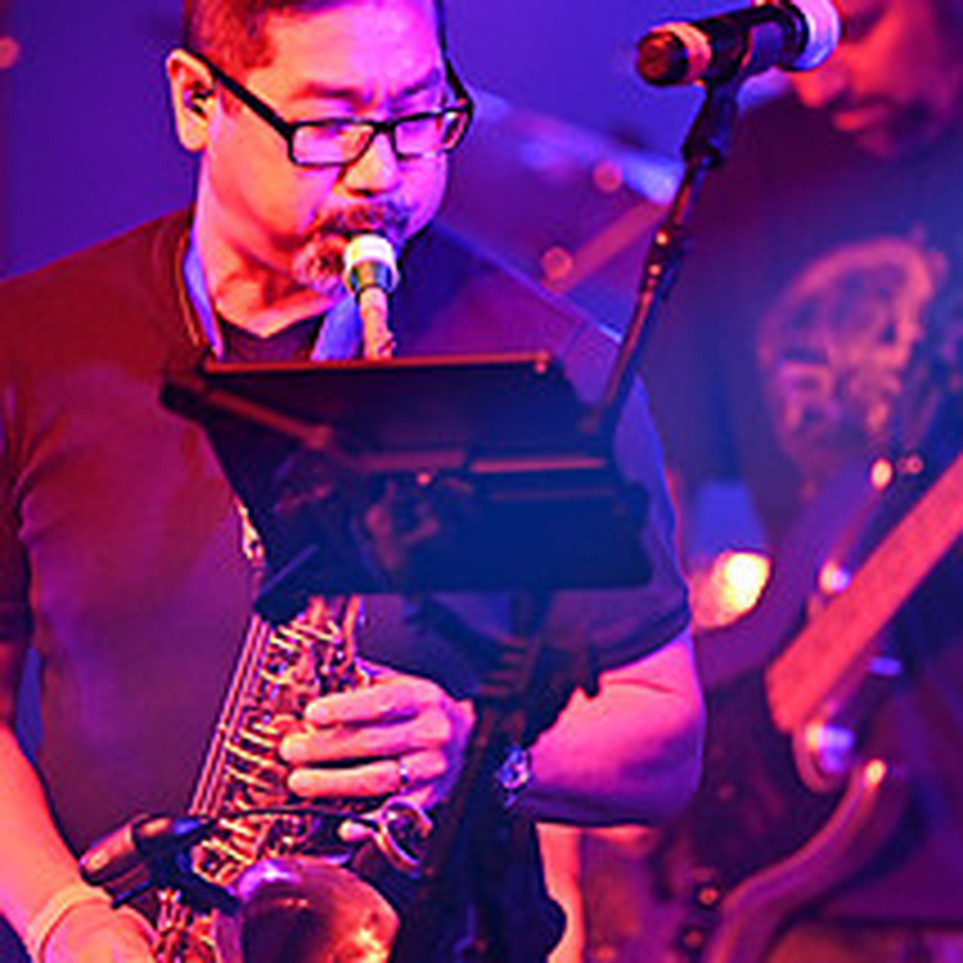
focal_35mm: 460
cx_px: 477
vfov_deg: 3.8
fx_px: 14478
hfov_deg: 3.8
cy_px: 403
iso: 2000
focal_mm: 200
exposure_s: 1/400
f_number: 2.8
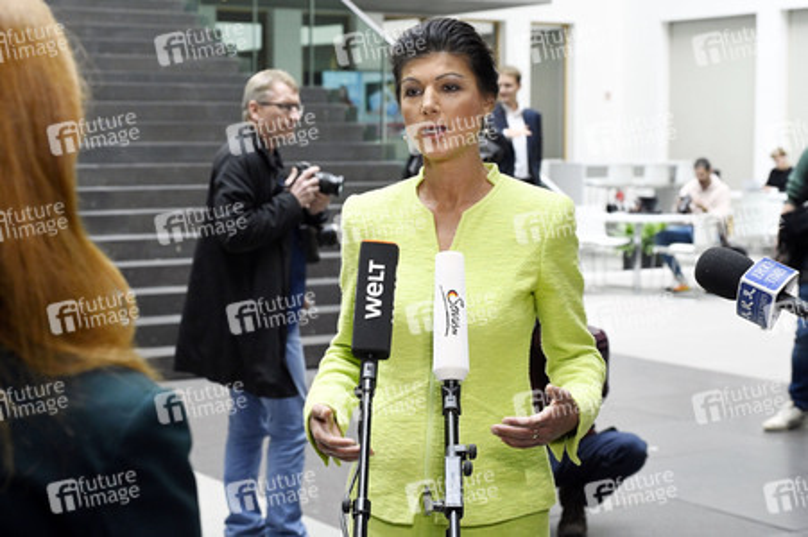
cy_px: 268
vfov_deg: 23.7
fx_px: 1278
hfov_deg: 35.1
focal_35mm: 57
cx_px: 404
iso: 5000
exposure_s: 1/500
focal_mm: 57
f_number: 5.6
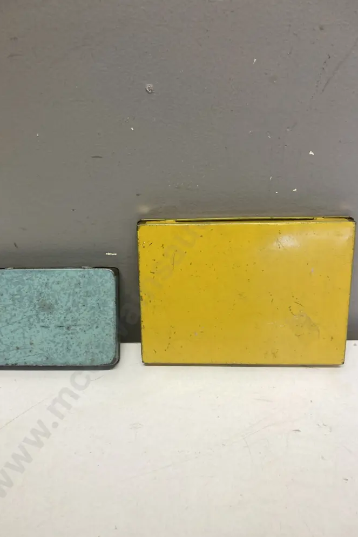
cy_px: 276
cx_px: 158
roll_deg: +0.6
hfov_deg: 43.5
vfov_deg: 61.9
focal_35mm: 30
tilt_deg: -33.3
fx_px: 447
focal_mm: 3.99
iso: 64
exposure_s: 1/50
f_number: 1.8
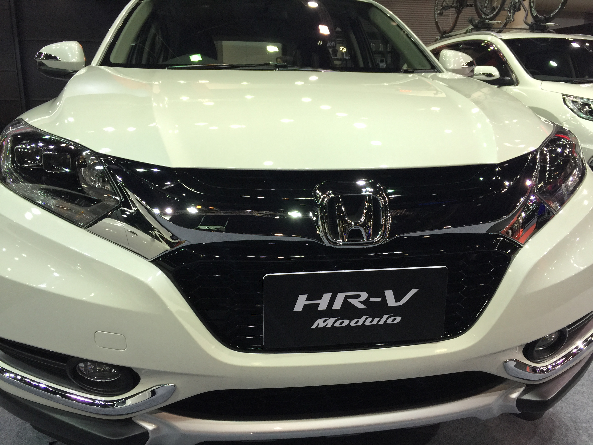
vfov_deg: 48.2
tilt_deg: -15.1
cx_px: 296
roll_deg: -1.4
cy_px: 222
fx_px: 497
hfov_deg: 61.7
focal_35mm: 29
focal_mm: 4.15
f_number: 2.2
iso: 32
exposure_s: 1/30
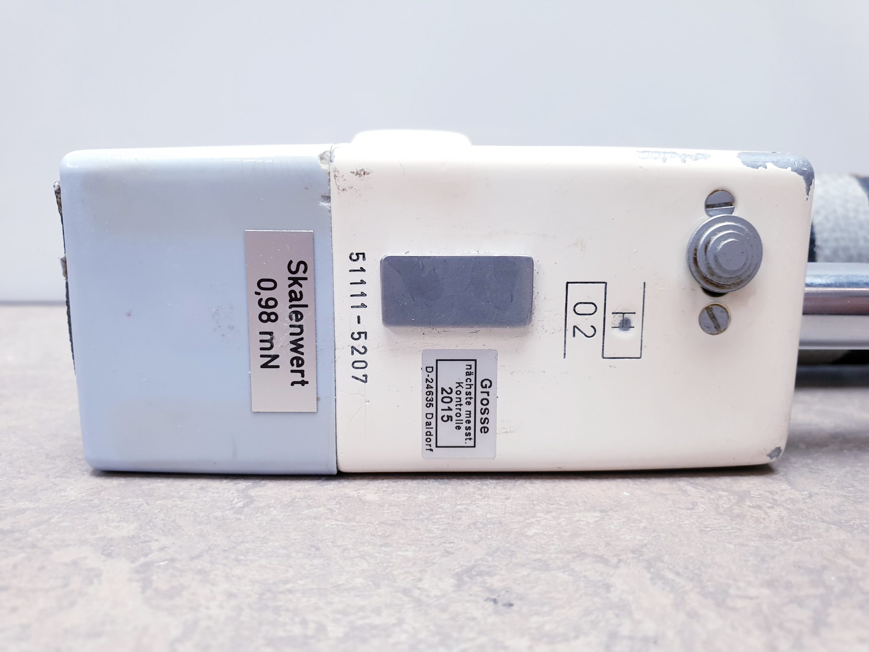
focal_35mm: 26
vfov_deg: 53.1
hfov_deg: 67.3
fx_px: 653
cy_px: 326
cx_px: 434
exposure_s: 1/50
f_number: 2.4
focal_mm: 4.3
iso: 100
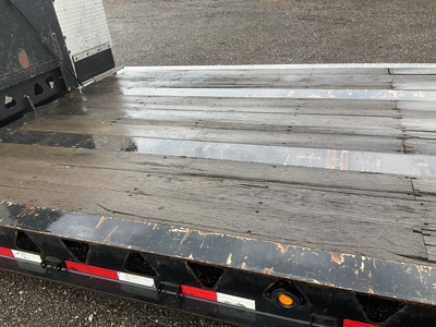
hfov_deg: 61.7
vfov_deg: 48.2
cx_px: 218
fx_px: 365
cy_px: 164
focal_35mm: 29
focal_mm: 3
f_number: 1.8
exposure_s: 1/161
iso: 20
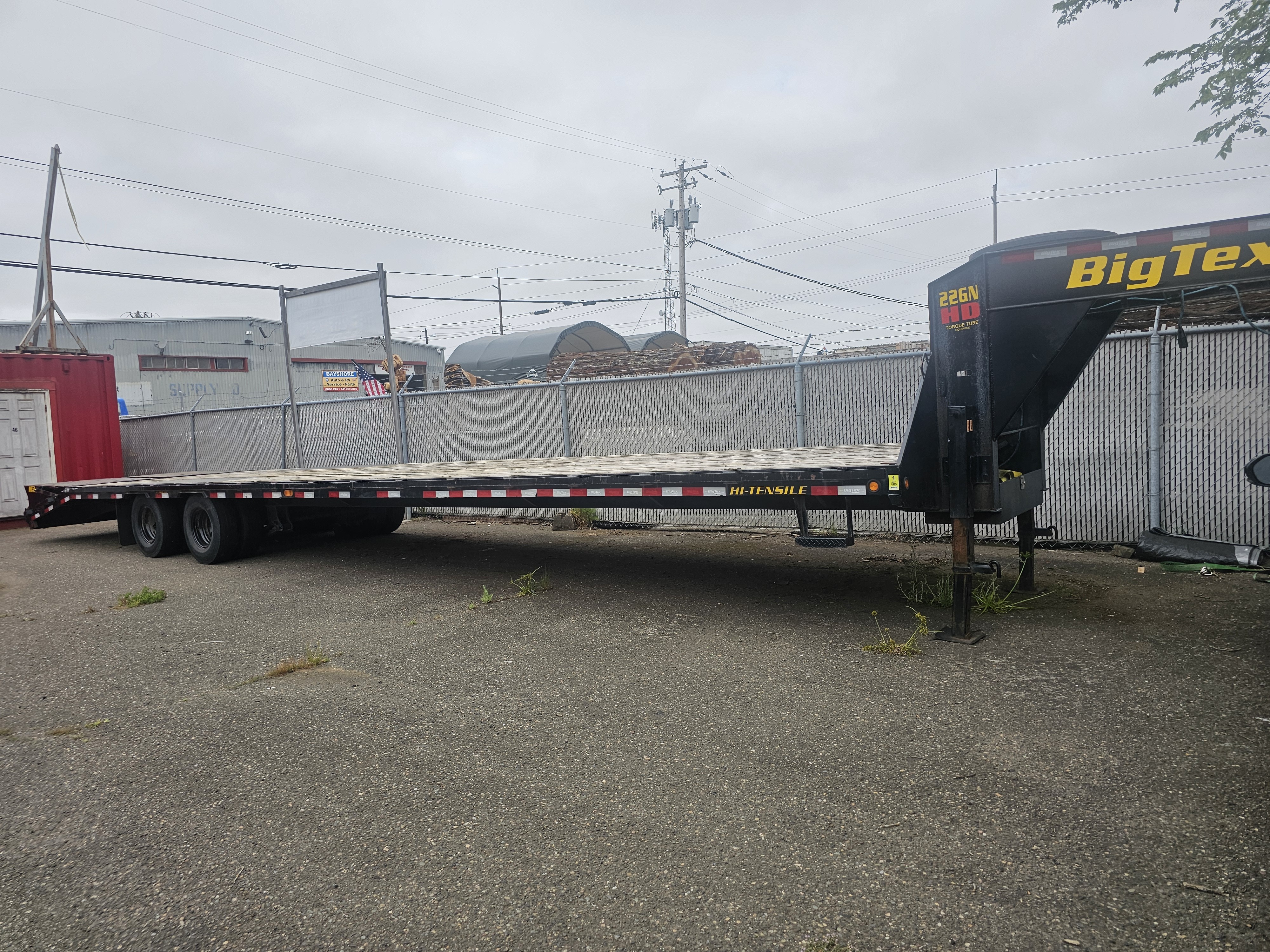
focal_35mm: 23
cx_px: 635
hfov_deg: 73.9
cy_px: 476
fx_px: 844
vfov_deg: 58.9
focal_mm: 6.3
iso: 32
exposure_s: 1/2000
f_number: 1.7
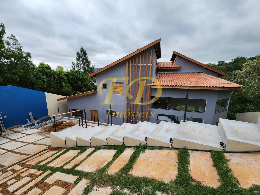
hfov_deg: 106.2
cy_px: 98
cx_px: 130
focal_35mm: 13
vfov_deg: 89.9
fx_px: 98
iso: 50
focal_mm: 2.2
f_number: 2.2
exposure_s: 1/1372
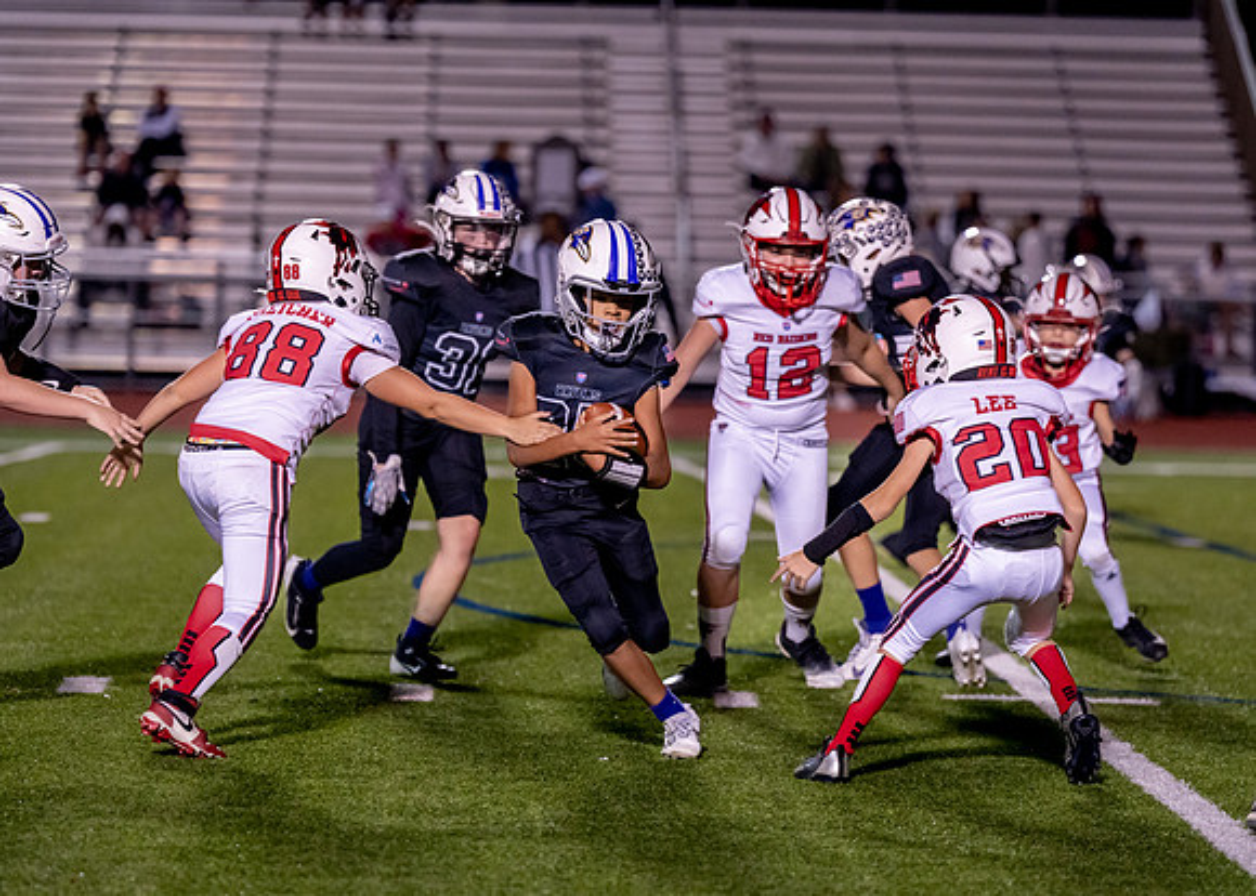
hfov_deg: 11.1
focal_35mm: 182
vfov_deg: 7.9
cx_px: 578
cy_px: 450
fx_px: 6481
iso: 2500
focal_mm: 143
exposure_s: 1/1000
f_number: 2.8
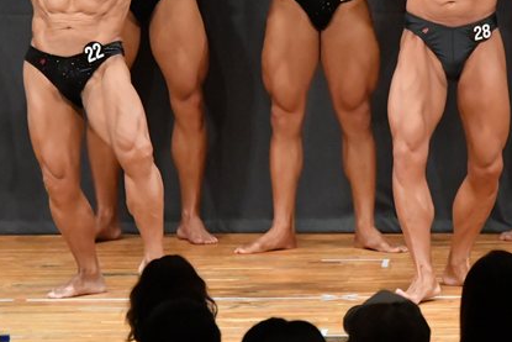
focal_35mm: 532
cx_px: 352
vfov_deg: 2.6
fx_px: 7568
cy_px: 53
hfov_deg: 3.9
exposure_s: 1/400
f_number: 5.6
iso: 10000
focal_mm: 190
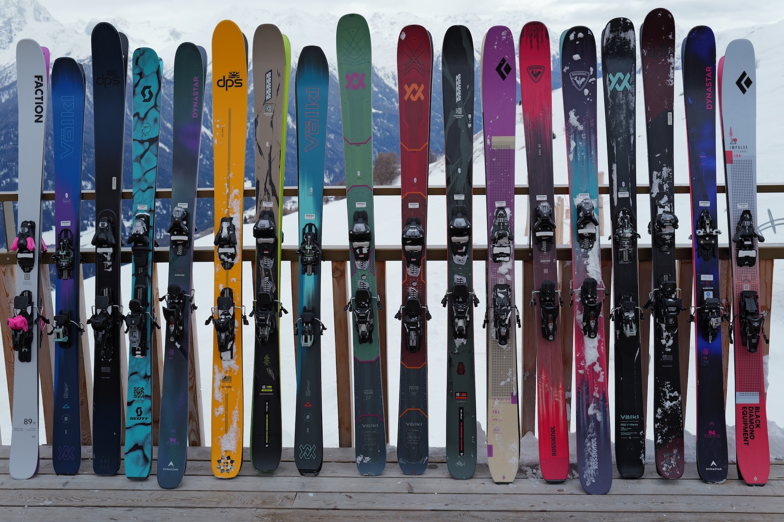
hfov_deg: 45.5
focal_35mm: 43
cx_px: 392
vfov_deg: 31.2
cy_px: 261
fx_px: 936
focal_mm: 43
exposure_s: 1/320
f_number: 7.1
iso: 100
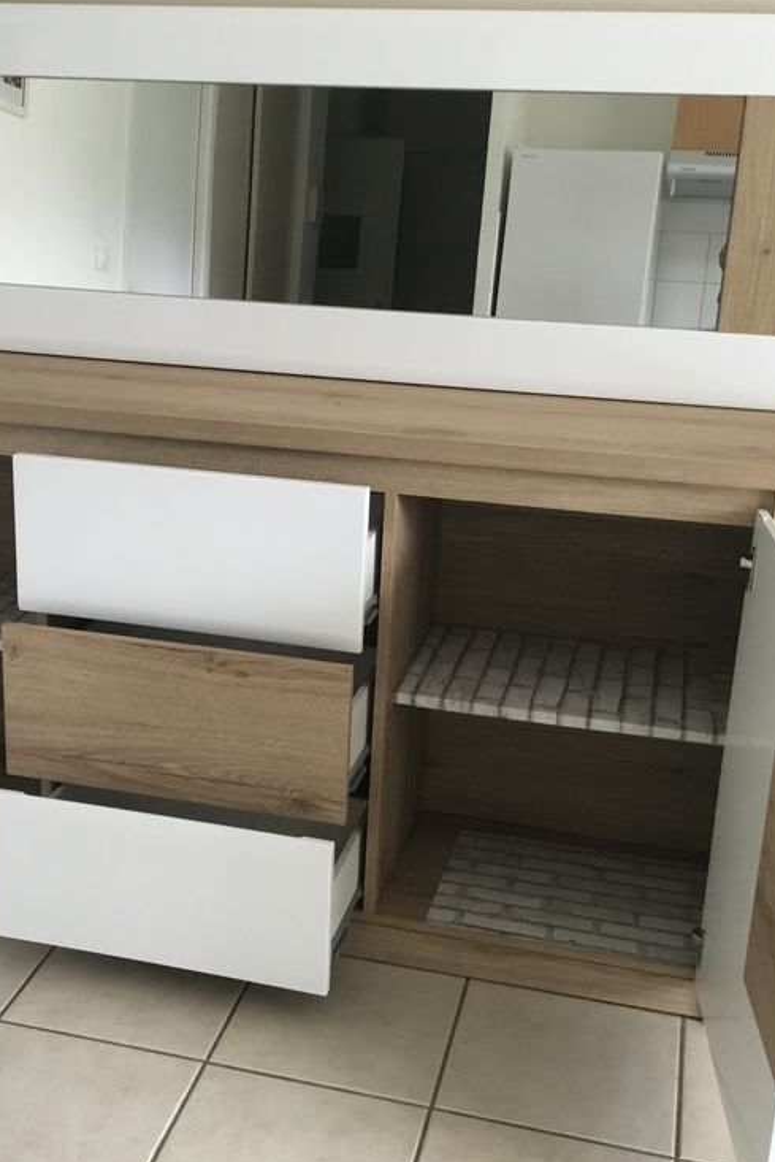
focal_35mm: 44
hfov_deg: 30.4
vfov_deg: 44.5
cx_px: 296
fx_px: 1420
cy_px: 583
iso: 40
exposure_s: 1/30
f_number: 2.4
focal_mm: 3.3
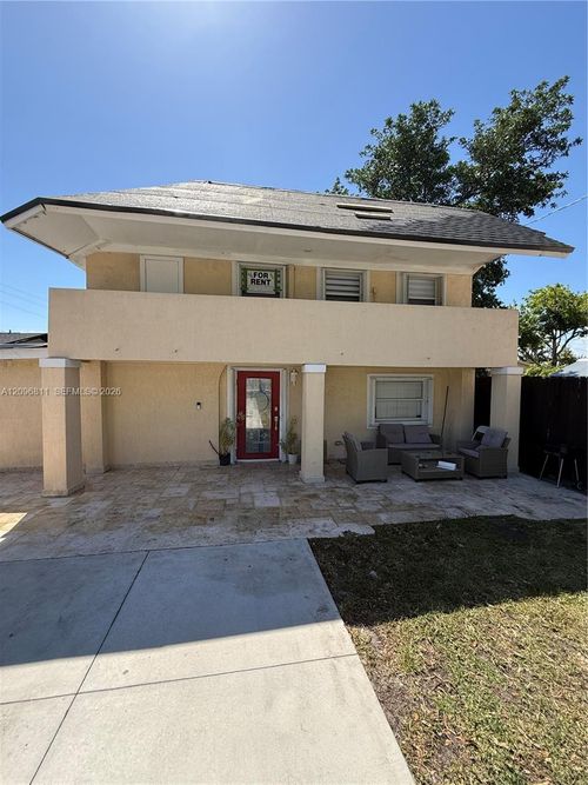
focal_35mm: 14
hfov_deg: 85.7
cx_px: 294
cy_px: 392
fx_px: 317
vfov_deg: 102.1
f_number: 2.2
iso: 64
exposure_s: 1/1235
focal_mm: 2.22
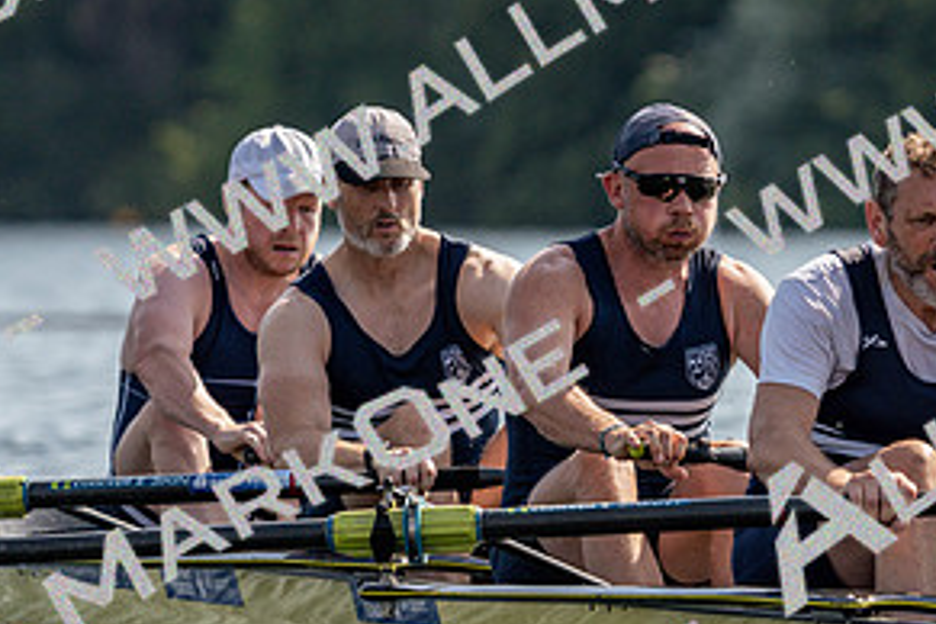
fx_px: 19472
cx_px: 492
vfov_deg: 1.8
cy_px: 310
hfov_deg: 2.8
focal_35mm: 749
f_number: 6.3
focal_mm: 376
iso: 250
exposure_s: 1/1600
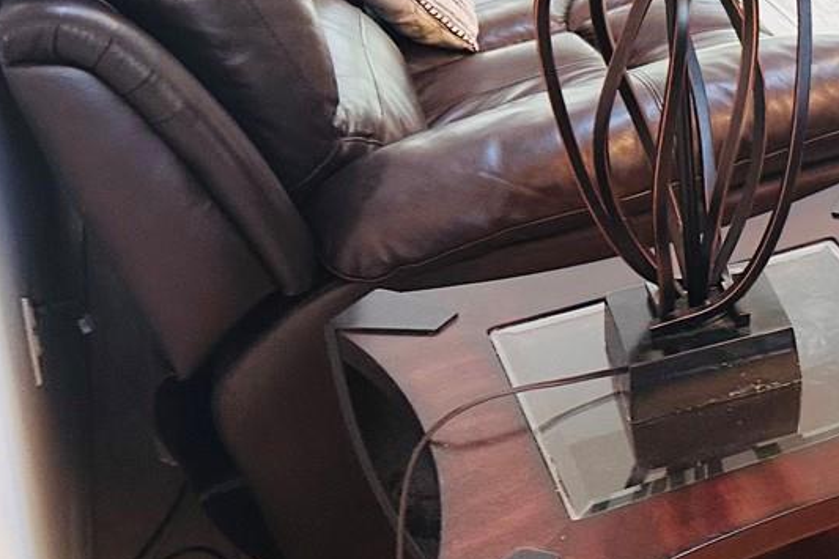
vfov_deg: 17.1
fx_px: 1747
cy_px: -175
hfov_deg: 22.6
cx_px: 1218
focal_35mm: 75
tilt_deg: -14.8
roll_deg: -1.1
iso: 125
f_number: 1.78
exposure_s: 1/60
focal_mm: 6.86
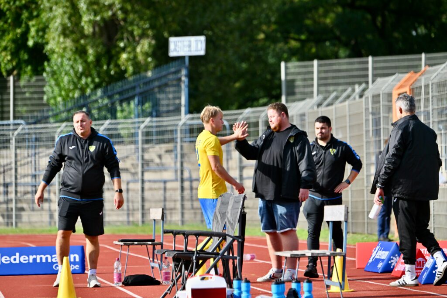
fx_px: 3725
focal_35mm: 300
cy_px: 149
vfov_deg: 4.6
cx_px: 224
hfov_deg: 6.9
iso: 360
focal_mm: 300
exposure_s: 1/1600
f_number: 5.6
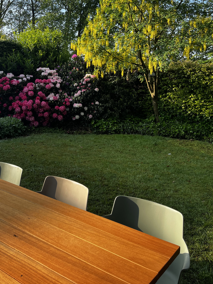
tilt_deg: -3.6
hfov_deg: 39.2
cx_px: 72
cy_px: 88
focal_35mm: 36
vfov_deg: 50.1
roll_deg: -0.4
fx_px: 295
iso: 50
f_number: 1.6
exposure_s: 1/935
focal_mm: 5.1
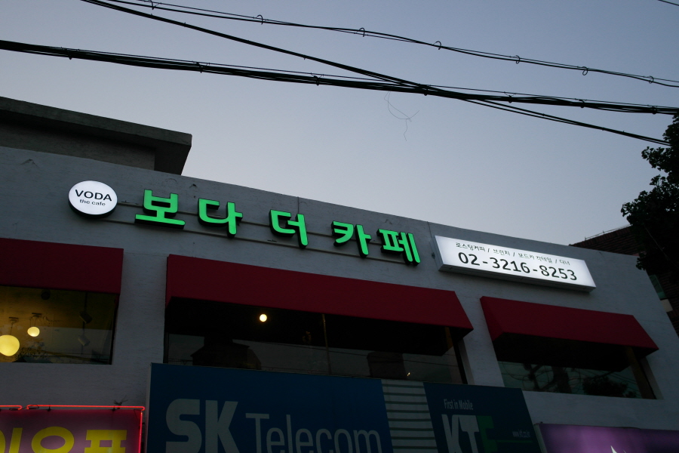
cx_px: 340
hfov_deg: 57.2
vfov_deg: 40.0
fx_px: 622
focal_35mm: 33
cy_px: 226
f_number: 3.5
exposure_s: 1/180
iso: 200
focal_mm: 22
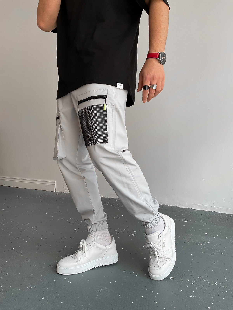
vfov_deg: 61.7
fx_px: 260
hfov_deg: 48.2
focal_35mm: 29
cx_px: 116
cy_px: 155
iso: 20
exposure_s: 1/120
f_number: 1.8
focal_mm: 3
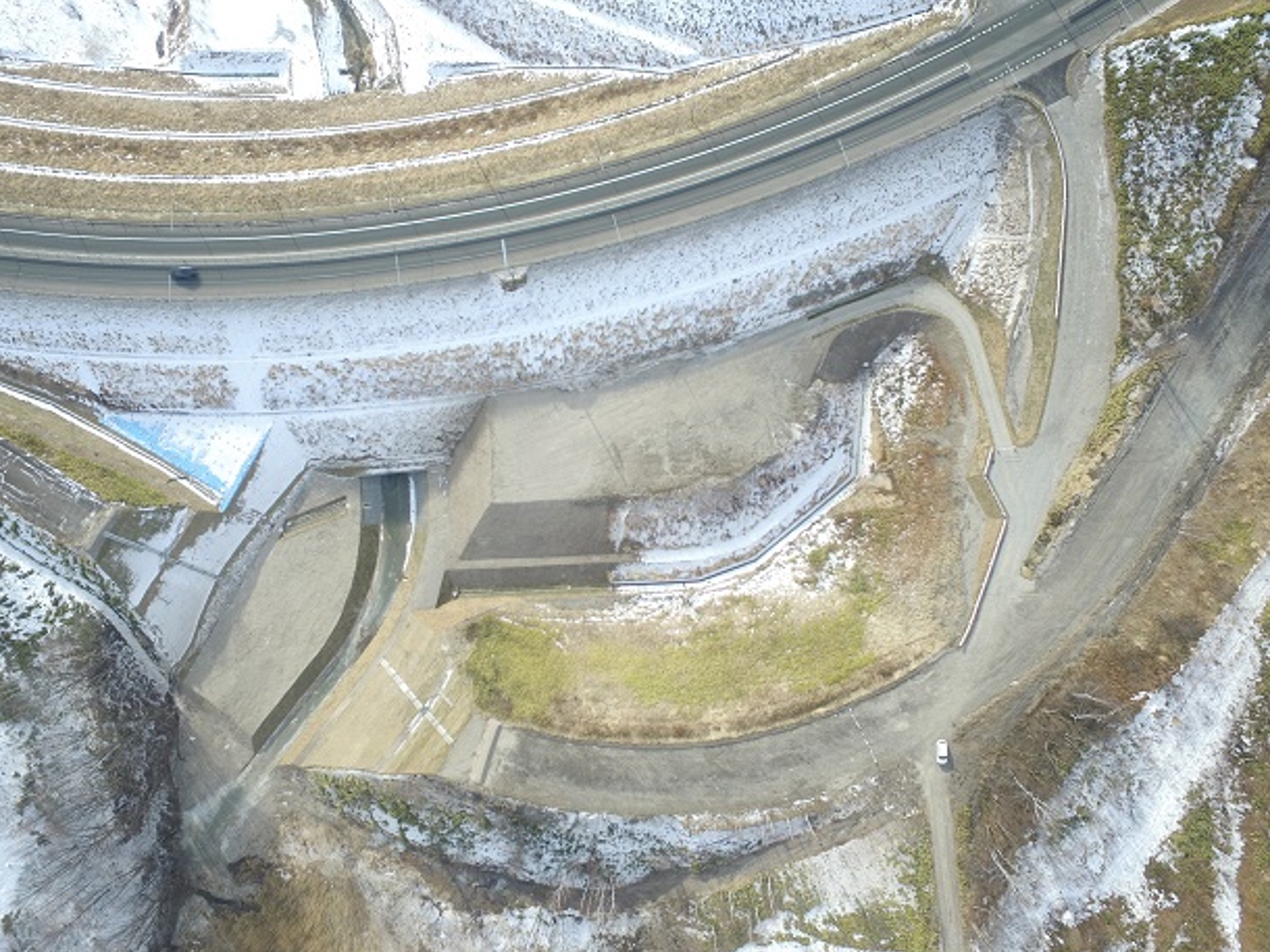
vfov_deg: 63.4
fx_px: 770
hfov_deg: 79.0
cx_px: 616
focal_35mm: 21
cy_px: 458
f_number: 2.8
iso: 124
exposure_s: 1/25
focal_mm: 3.61
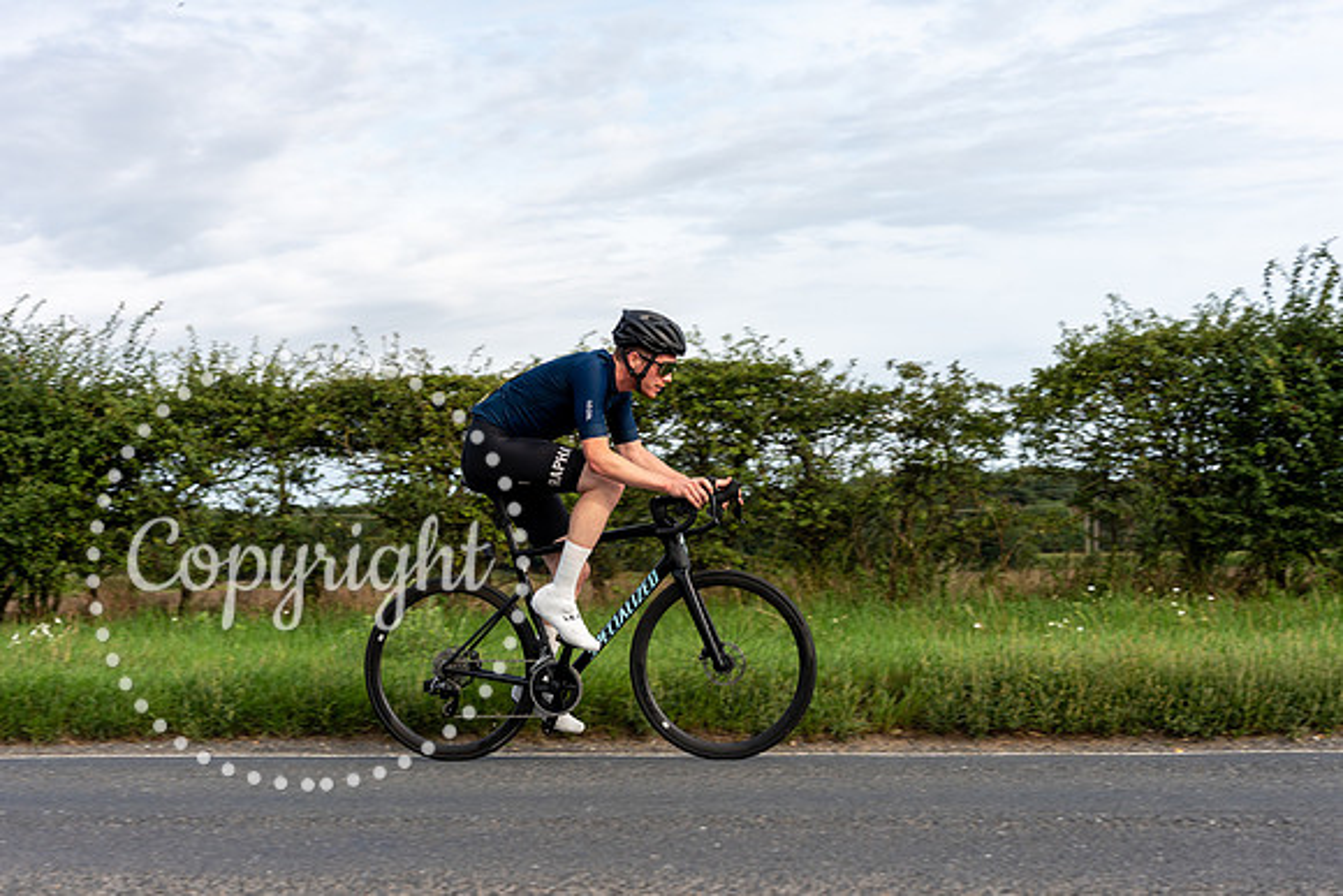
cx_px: 672
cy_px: 448
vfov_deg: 25.5
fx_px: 1982
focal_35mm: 53
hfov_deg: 37.4
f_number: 5.6
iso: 200
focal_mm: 50
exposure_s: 1/640
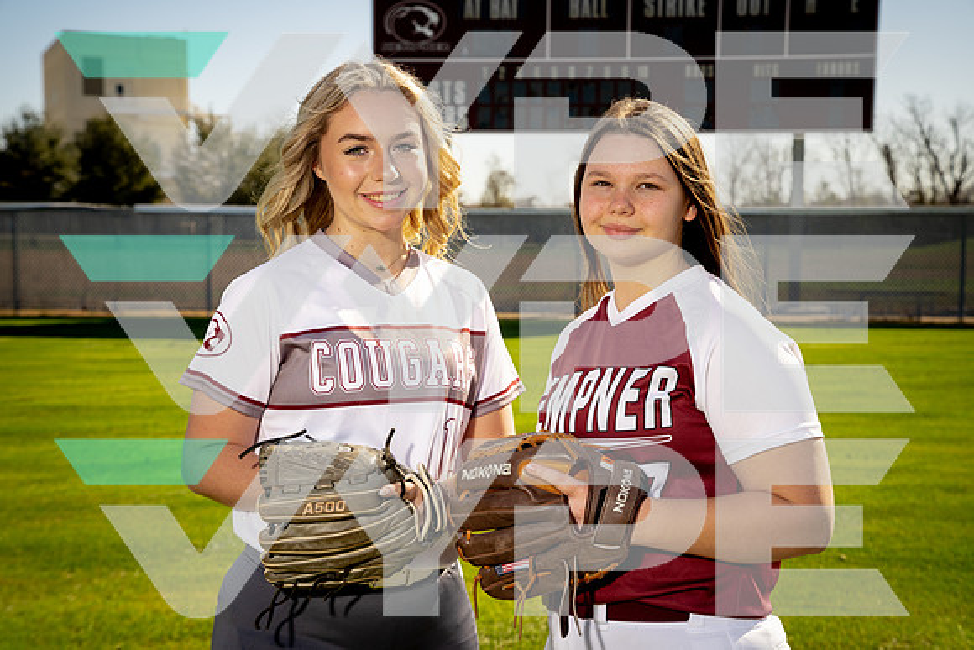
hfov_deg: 32.9
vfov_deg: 22.3
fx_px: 1651
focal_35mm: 61
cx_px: 487
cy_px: 325
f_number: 7.1
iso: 100
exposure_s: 1/250
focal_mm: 61
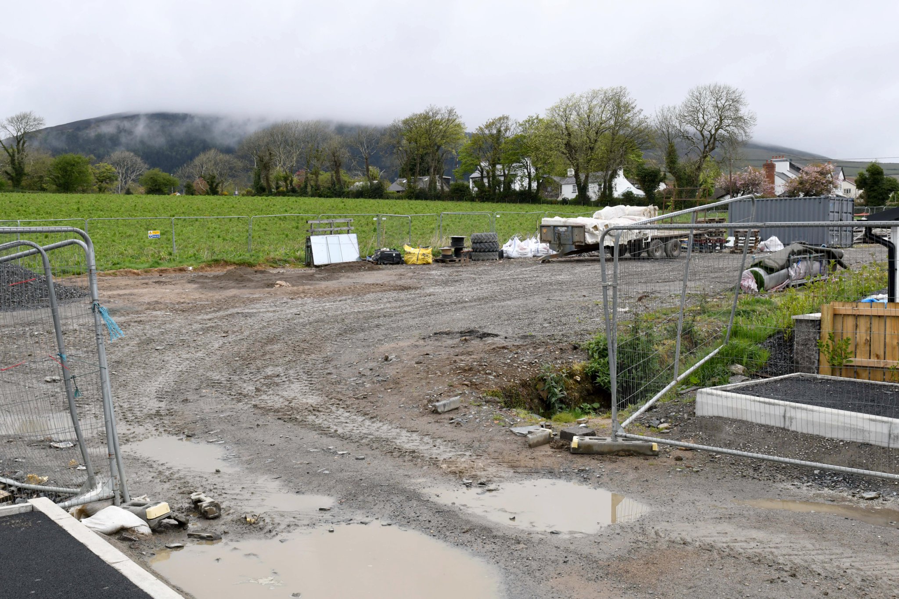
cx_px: 450
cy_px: 300
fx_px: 899
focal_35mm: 36
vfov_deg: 36.9
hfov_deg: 53.1
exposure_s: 1/320
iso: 500
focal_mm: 24
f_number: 9
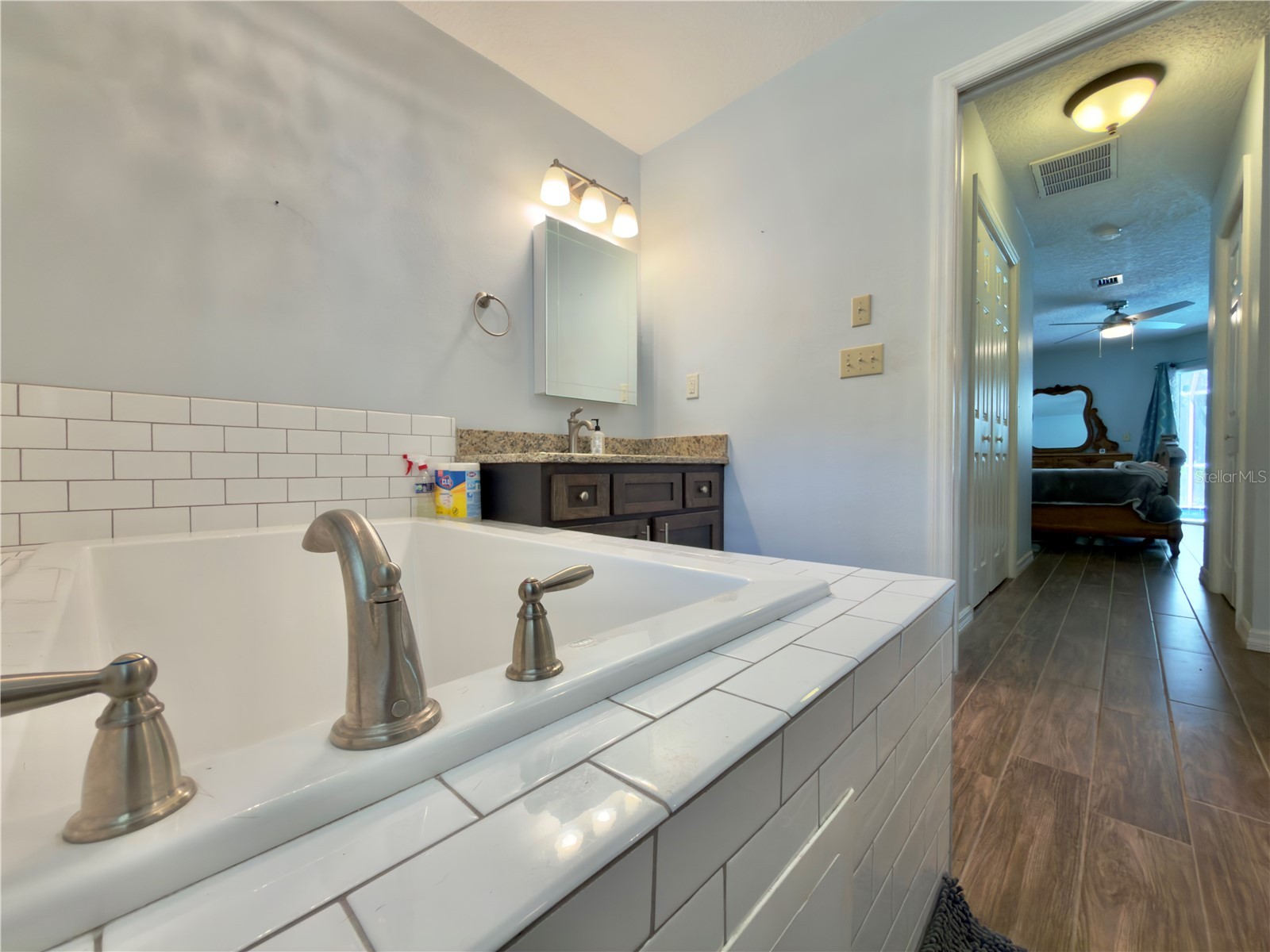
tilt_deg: -2.1
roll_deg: +0.5
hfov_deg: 102.1
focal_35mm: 14
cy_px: 476
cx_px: 635
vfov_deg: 85.7
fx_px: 514
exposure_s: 1/40
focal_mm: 2.22
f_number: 2.2
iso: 40
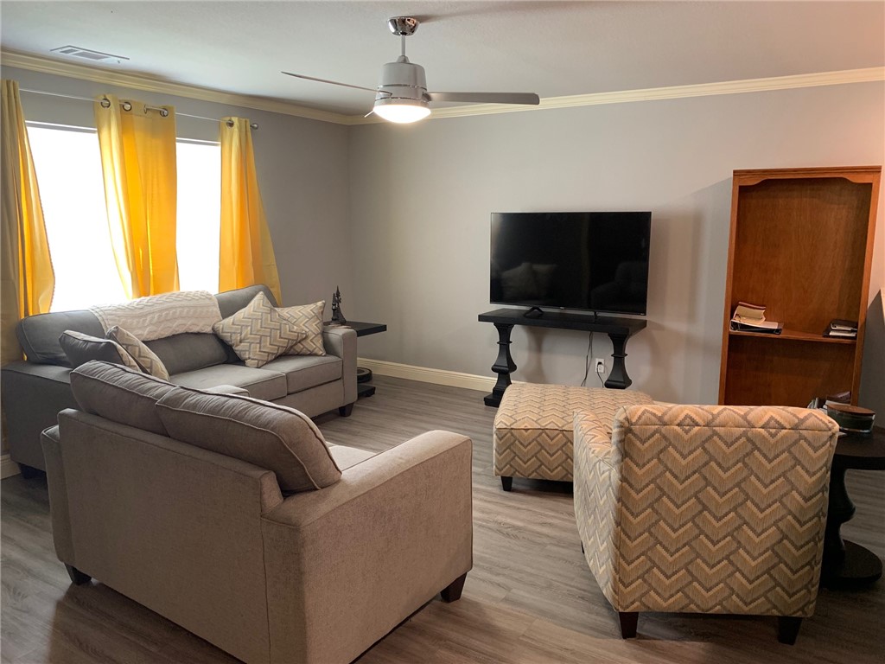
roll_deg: -0.2
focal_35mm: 26
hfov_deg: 67.3
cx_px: 442
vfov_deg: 53.1
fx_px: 665
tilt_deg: -9.0
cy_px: 332
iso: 200
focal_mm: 4.25
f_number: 1.8
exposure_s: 1/60
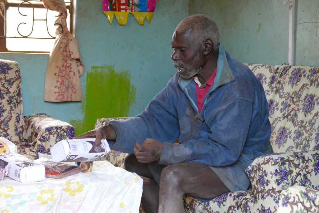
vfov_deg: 16.5
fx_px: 736
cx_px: 160
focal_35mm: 83
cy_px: 106
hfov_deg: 24.5
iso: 1600
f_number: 3.7
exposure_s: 1/60
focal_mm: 30.31
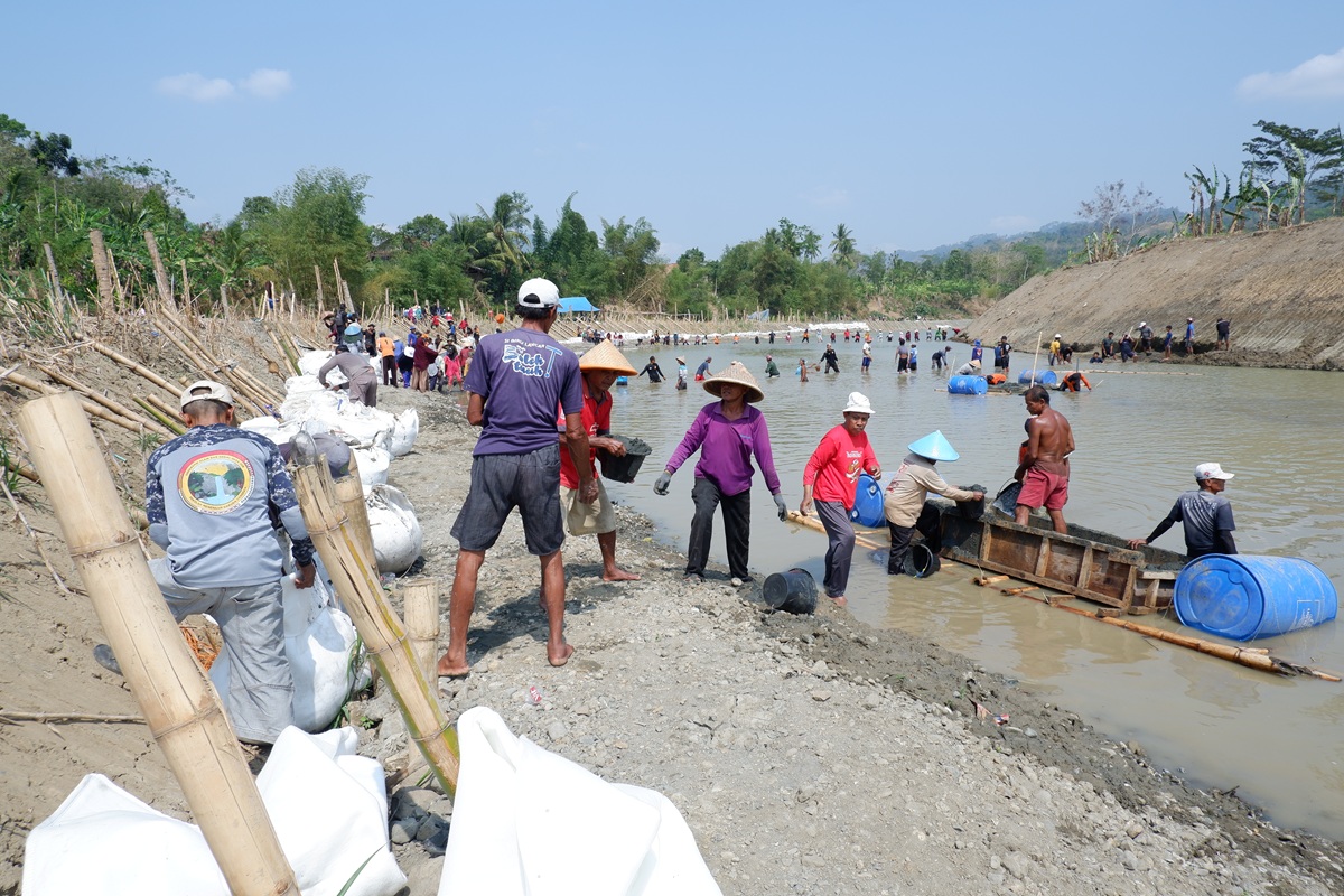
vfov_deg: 55.1
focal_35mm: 23
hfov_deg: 76.1
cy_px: 448
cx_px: 672
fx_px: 859
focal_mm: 15.2
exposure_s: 1/480
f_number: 7.1
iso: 200
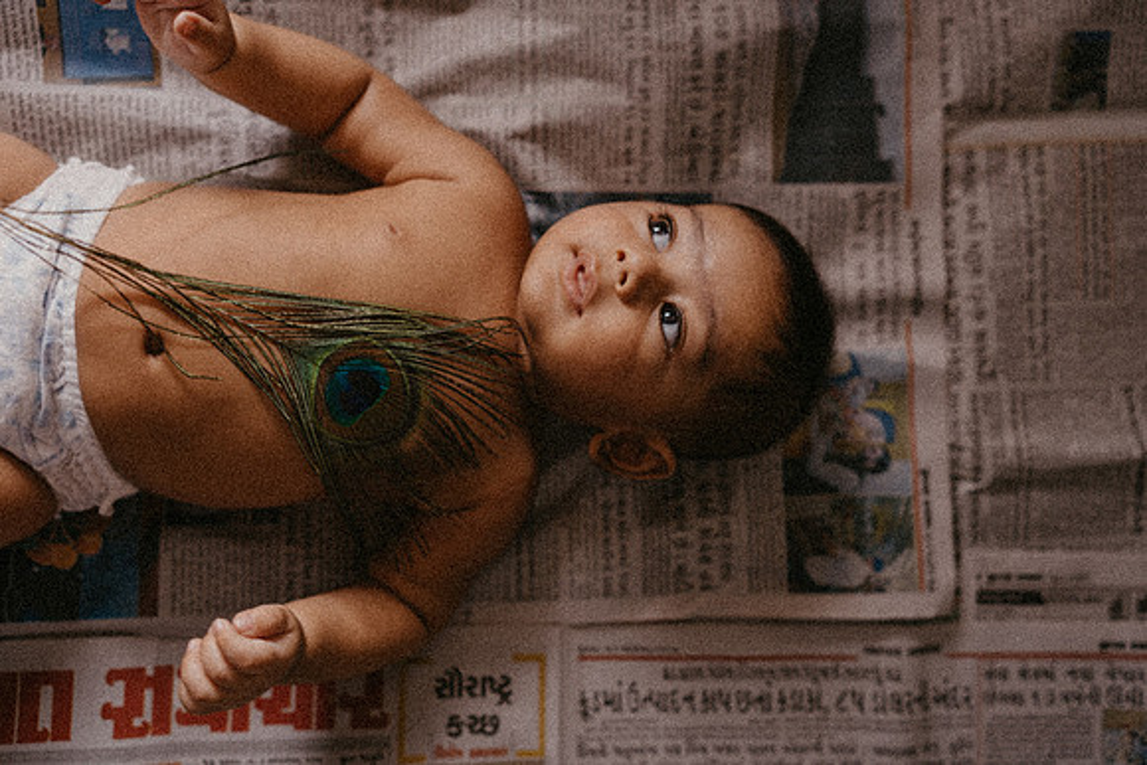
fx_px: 1115
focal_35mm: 35
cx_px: 574
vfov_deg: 37.9
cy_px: 382
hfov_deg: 54.4
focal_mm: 35
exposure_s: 1/160
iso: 400
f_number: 2.2
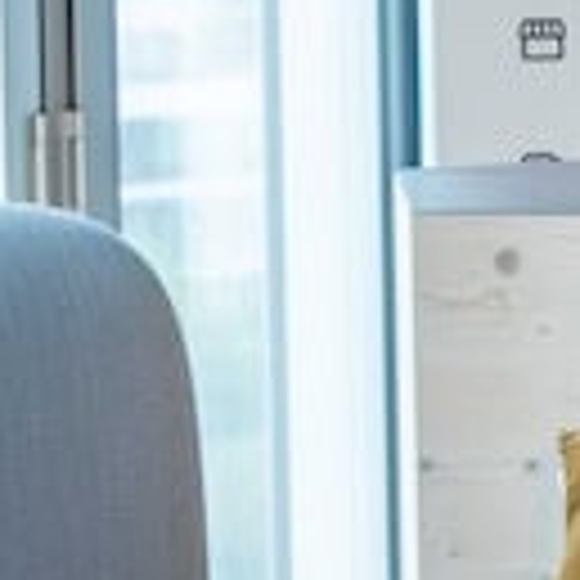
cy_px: 270
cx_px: 2653
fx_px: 5232
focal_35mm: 276
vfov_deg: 6.3
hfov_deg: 5.3
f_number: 5.6
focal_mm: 35
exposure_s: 1/125
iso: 640
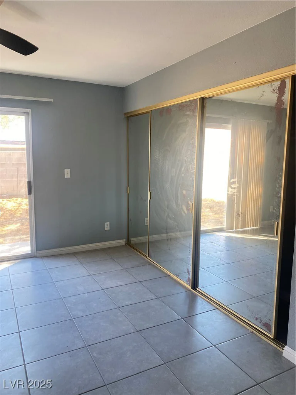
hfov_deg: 53.1
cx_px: 148
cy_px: 198
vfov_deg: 67.3
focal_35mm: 26
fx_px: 296
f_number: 1.8
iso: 80
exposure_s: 1/120
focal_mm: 4.25
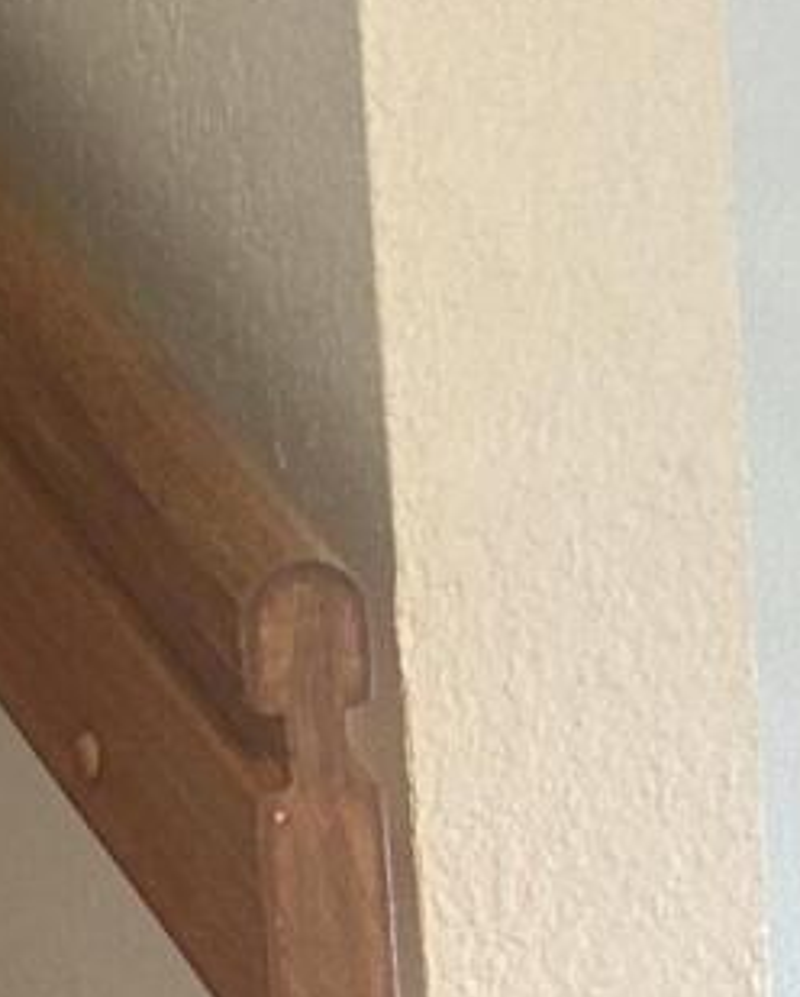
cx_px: -694
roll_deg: +7.2
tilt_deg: -14.1
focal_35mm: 164
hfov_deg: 9.0
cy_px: 2791
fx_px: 4844
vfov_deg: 9.6
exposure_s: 1/60
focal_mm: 5.7
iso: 160
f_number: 1.5
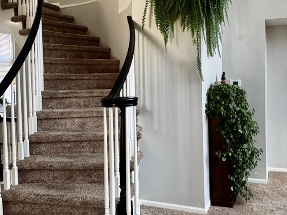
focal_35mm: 35
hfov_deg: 51.9
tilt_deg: -1.6
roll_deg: +1.5
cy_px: 82
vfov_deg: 40.5
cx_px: 186
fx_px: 290
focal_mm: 2.22
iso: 250
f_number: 2.2
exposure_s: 1/120
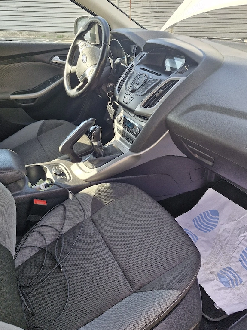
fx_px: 228
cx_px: 127
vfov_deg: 71.6
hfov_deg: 56.8
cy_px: 166
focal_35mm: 24
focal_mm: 5.54
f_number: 1.8
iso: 50
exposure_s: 1/182
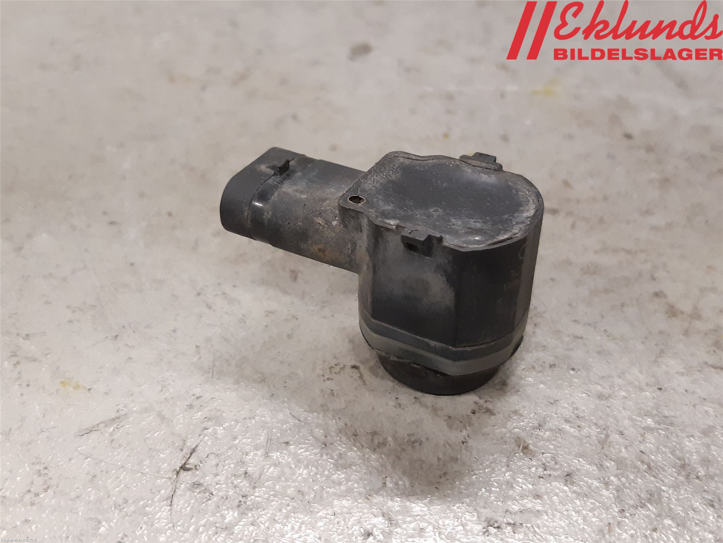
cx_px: 362
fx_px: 543
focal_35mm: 26
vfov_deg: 53.1
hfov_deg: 67.3
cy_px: 272
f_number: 1.7
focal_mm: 3.93
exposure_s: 1/50
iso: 200
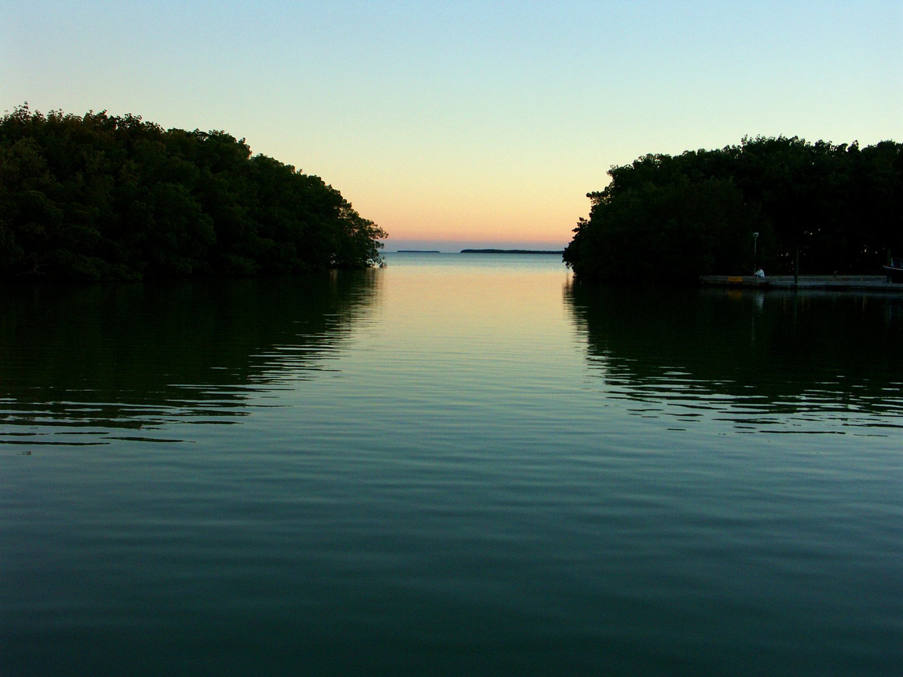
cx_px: 452
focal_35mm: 41
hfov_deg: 45.8
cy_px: 338
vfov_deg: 35.1
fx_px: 1070
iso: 100
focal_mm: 10.66
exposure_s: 1/100
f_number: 4.5
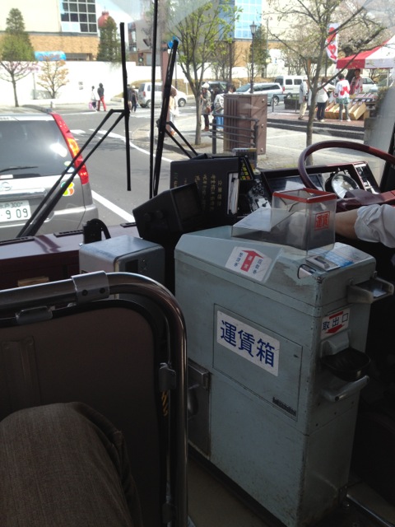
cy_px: 264
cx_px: 198
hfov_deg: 40.7
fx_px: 533
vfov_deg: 52.6
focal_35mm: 35
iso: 64
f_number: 2.4
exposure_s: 1/587
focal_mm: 4.28
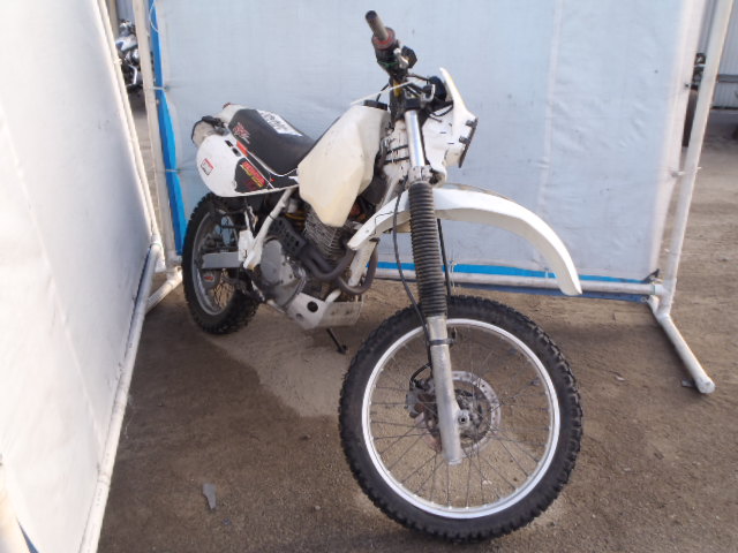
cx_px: 369
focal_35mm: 28
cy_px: 276
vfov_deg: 49.7
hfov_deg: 63.4
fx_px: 597
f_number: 4.5
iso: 80
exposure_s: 1/100
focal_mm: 5
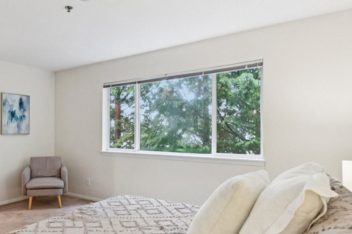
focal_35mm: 28
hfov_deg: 62.4
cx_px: 93
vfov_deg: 46.6
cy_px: 127
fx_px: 272
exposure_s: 1/2
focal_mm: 11
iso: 250
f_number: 9
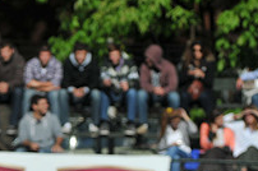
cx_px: -83
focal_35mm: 1289
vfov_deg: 1.1
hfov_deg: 1.6
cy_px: 241
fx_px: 9223
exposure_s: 1/5000
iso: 200
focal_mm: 300
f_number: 3.5
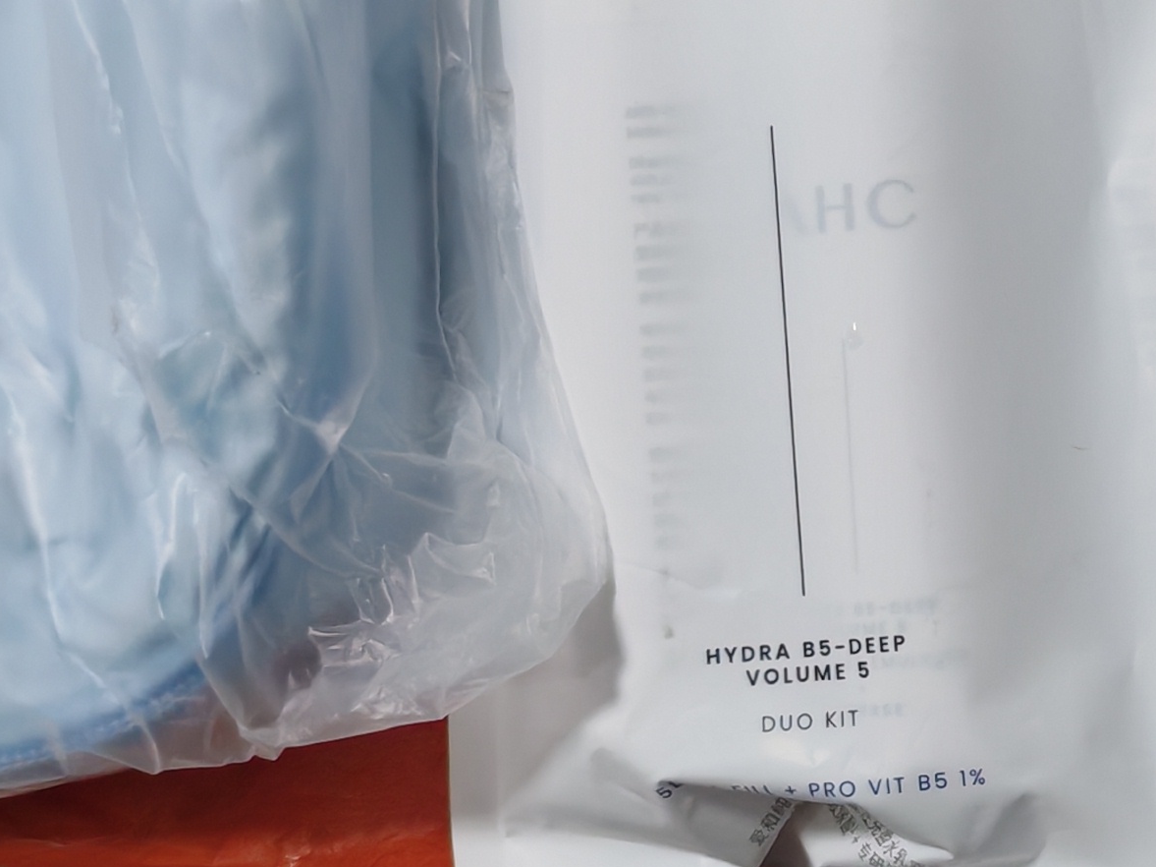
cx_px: 1536
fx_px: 3138
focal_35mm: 94
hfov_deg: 19.2
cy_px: 189
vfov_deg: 15.6
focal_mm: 5.52
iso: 500
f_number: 1.95
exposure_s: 1/100
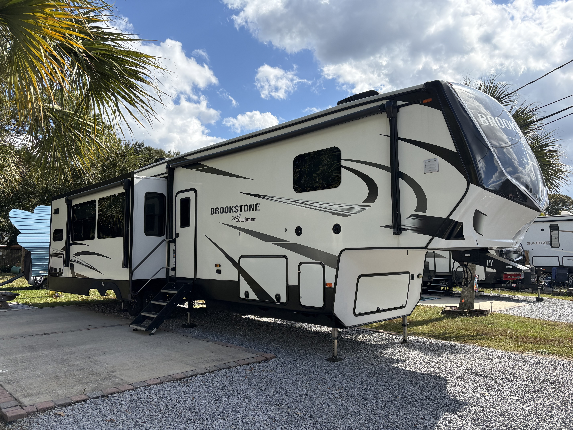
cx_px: 286
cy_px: 215
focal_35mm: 26
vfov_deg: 53.1
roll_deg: +1.0
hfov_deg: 67.3
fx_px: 430
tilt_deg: +5.8
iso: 64
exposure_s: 1/4950
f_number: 1.6
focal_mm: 5.96
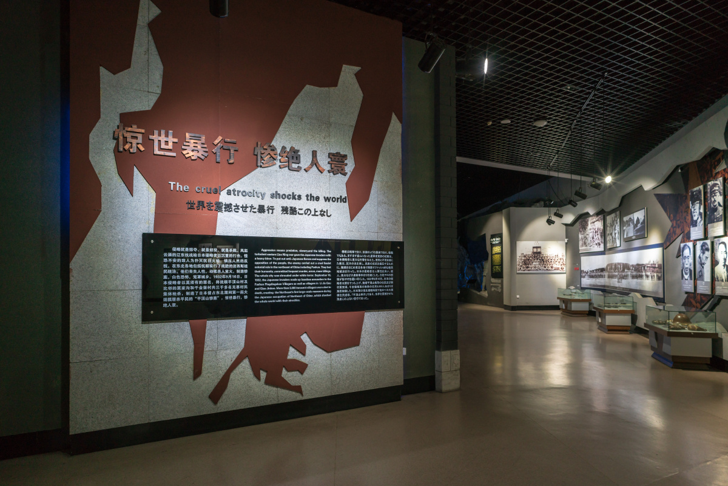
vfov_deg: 59.5
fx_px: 425
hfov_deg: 81.2
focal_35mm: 21
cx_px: 364
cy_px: 243
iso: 400
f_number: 3.5
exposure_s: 1/20
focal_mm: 21
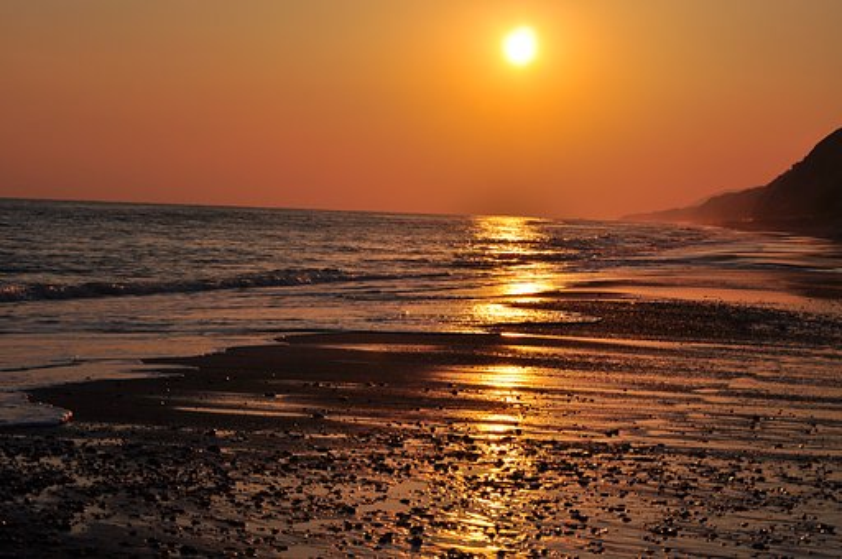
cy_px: 280
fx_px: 1927
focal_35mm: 82
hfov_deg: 24.6
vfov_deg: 16.5
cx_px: 421
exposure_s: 1/1000
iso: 200
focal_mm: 55
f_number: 13
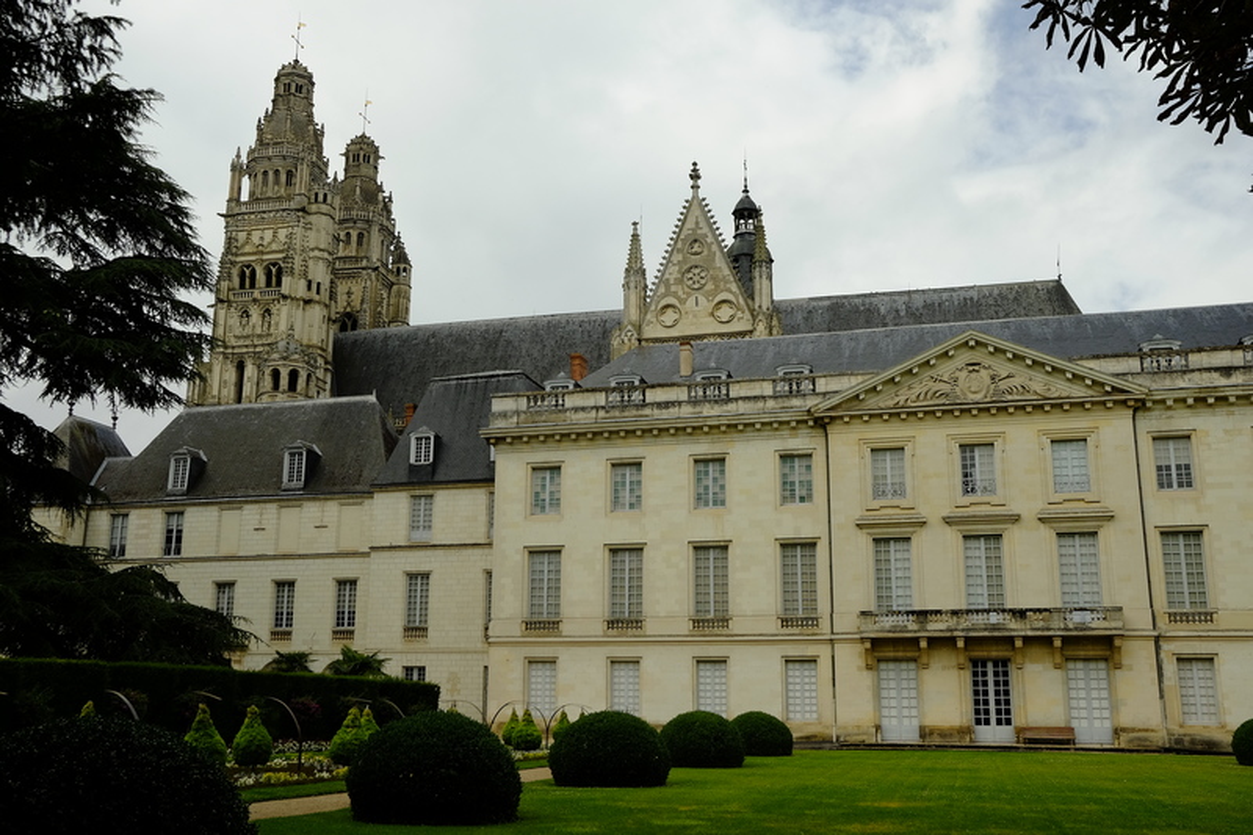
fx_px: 1218
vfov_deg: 37.8
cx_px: 626
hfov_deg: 54.4
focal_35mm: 35
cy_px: 418
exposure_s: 1/210
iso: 400
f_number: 8
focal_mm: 23
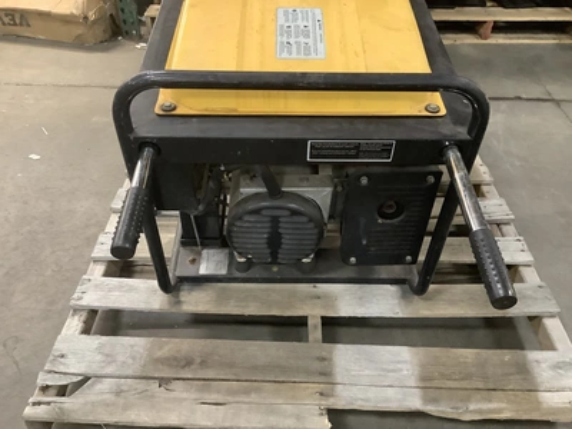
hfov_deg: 58.4
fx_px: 512
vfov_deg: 45.4
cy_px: 214
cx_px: 286
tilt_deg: -41.5
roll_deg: -2.5
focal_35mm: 31
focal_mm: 3.3
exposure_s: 1/40
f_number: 2.4
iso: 400
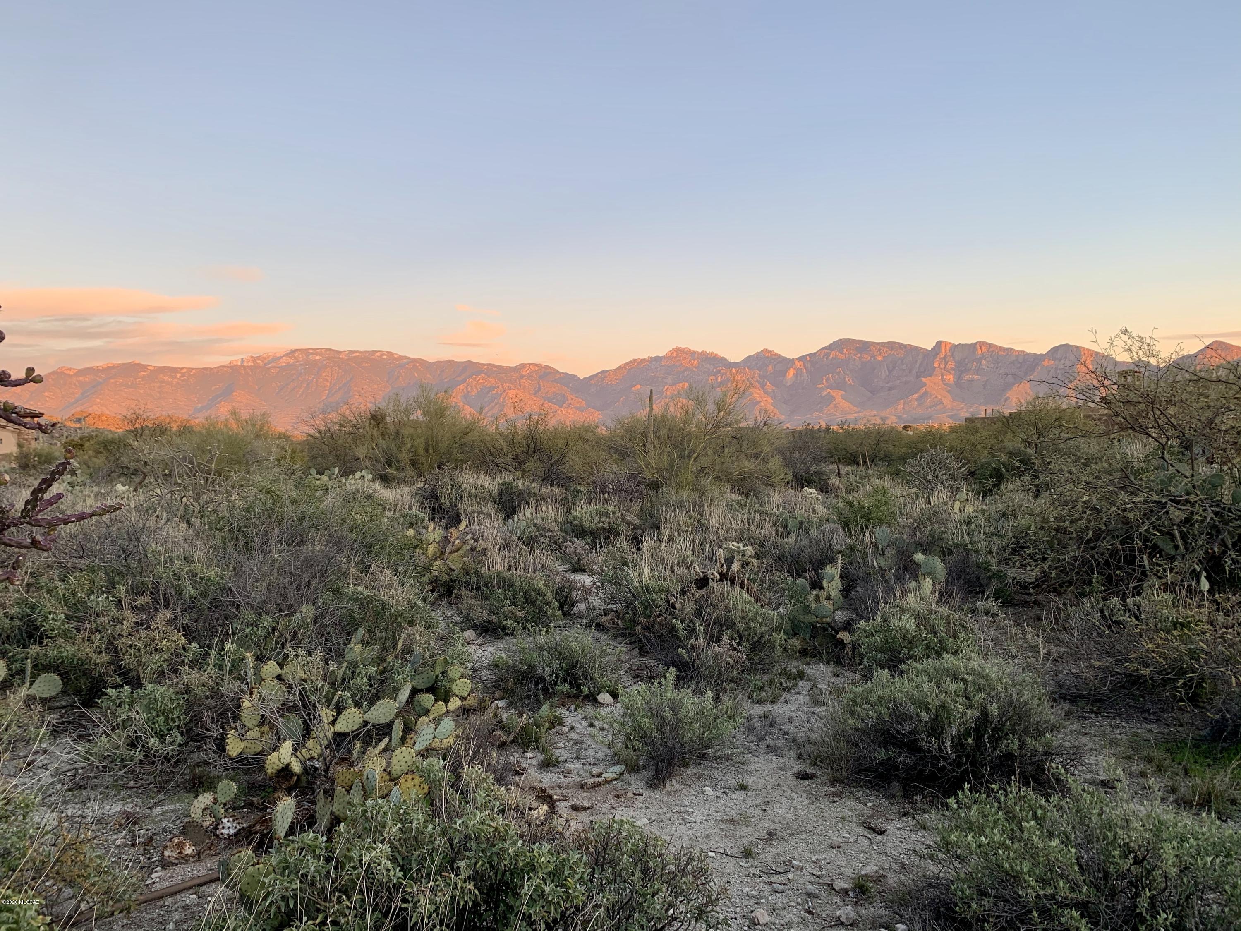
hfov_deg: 67.3
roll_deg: +1.6
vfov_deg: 53.1
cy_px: 466
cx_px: 620
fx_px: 932
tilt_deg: -2.4
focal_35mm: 26
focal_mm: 4.25
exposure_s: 1/121
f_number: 1.8
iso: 25
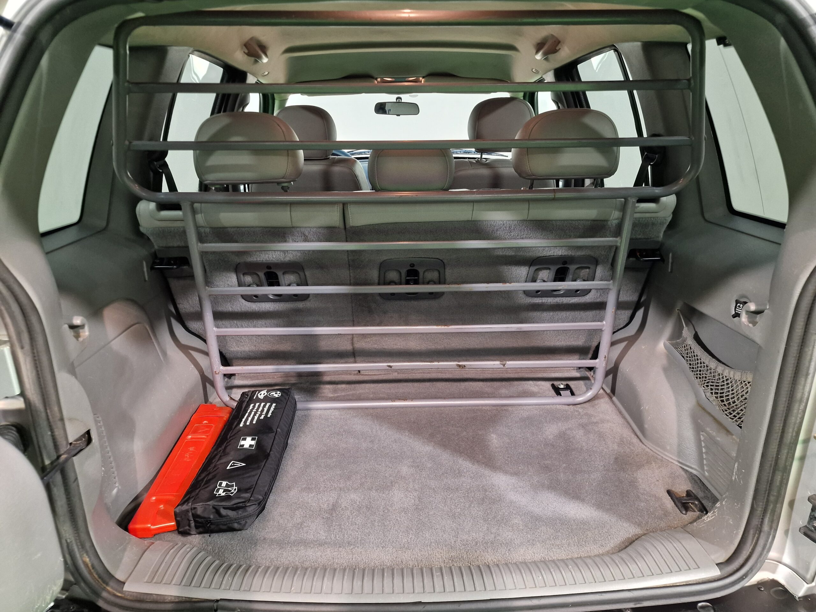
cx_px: 408
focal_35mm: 23
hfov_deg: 73.9
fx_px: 542
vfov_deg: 58.9
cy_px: 306
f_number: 1.8
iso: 320
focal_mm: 6.4
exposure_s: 1/33
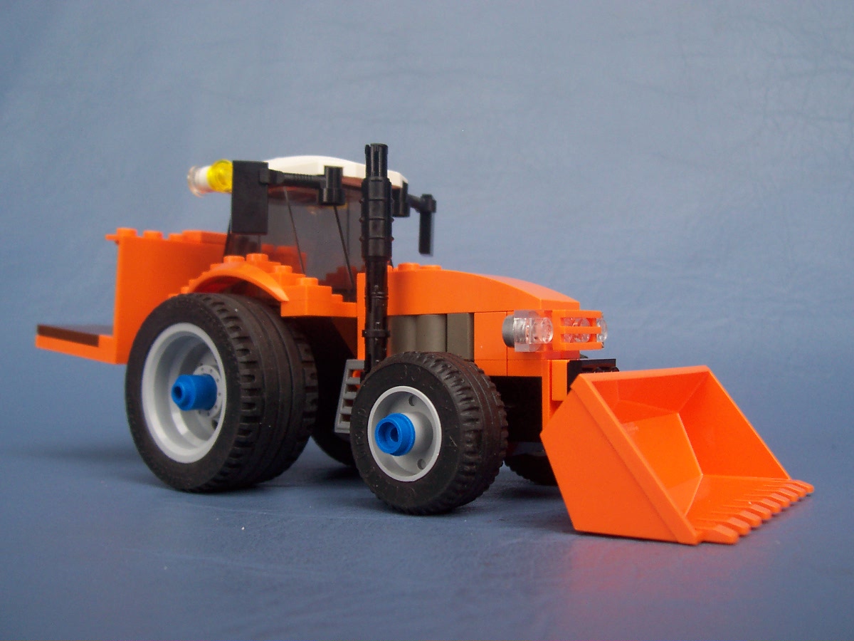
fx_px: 913
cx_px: 427
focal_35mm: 37
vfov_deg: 38.7
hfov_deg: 50.1
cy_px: 320
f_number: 2.8
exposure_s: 1/180
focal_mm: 5.6
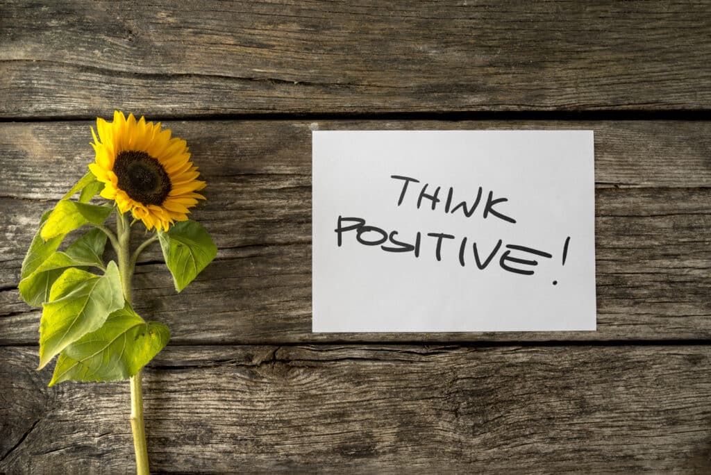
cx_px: 356
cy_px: 238
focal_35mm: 35
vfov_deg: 37.9
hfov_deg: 54.4
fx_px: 692
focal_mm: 35
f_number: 7.1
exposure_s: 1/160
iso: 100
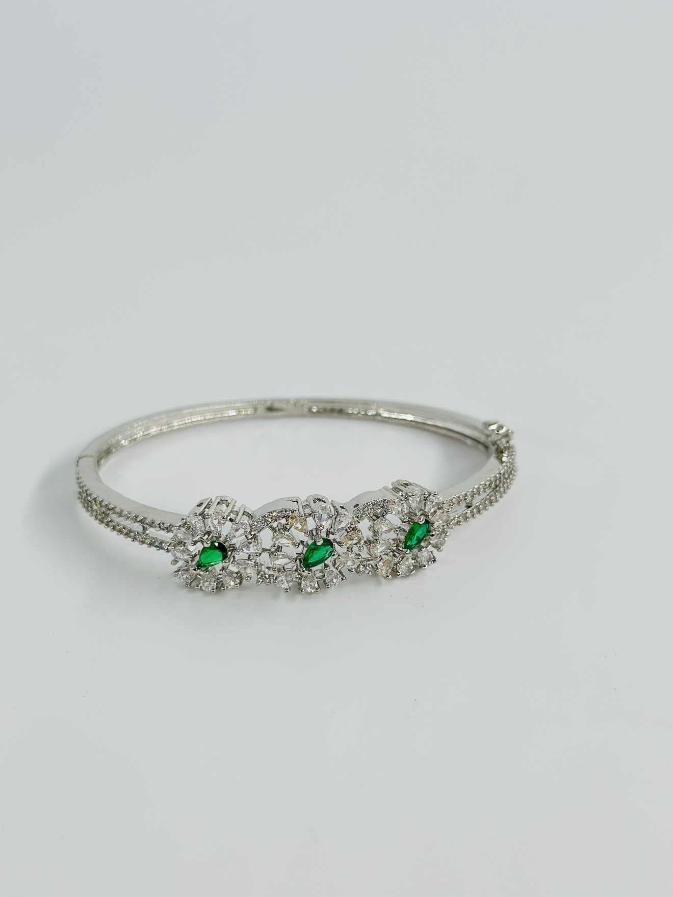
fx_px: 1425
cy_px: 474
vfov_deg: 34.9
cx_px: 308
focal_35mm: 55
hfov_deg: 26.6
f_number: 1.78
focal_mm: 6.86
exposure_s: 1/1953
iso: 80
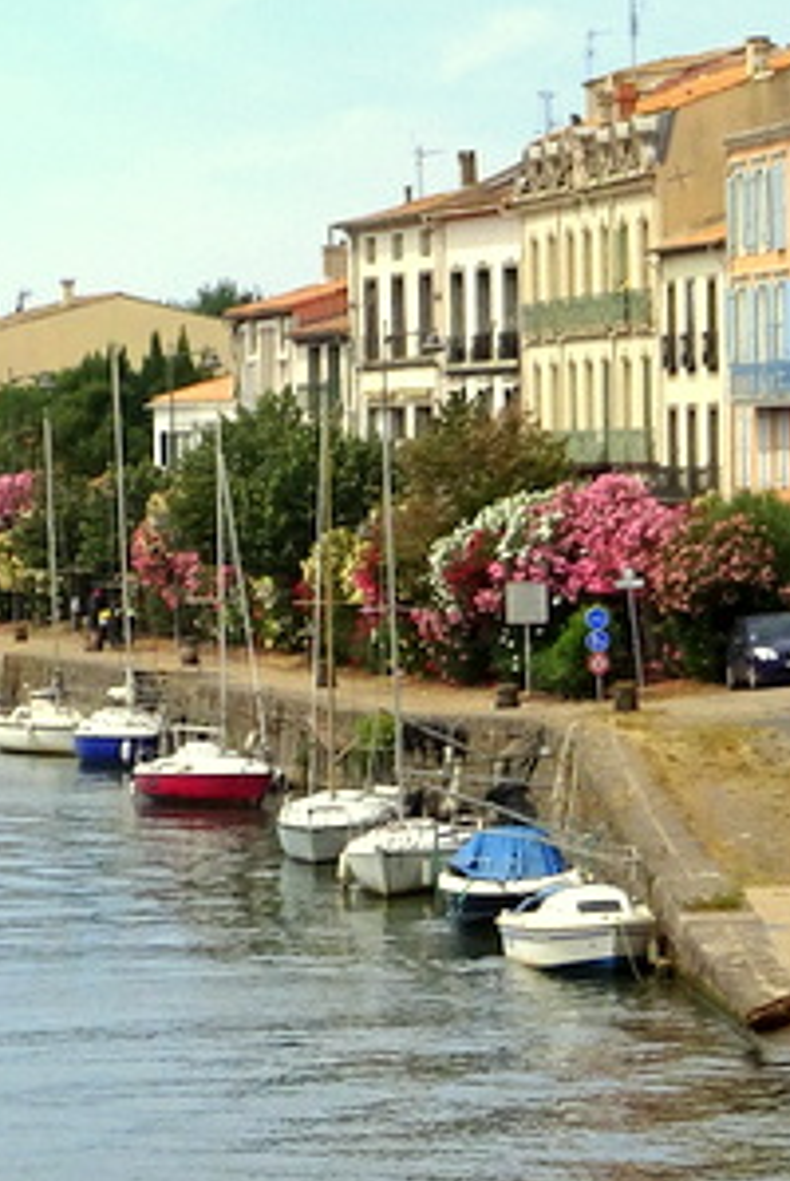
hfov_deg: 9.5
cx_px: 221
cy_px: 774
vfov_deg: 14.1
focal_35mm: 145
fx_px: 4762
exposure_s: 1/800
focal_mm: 8.84
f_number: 4.5
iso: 80
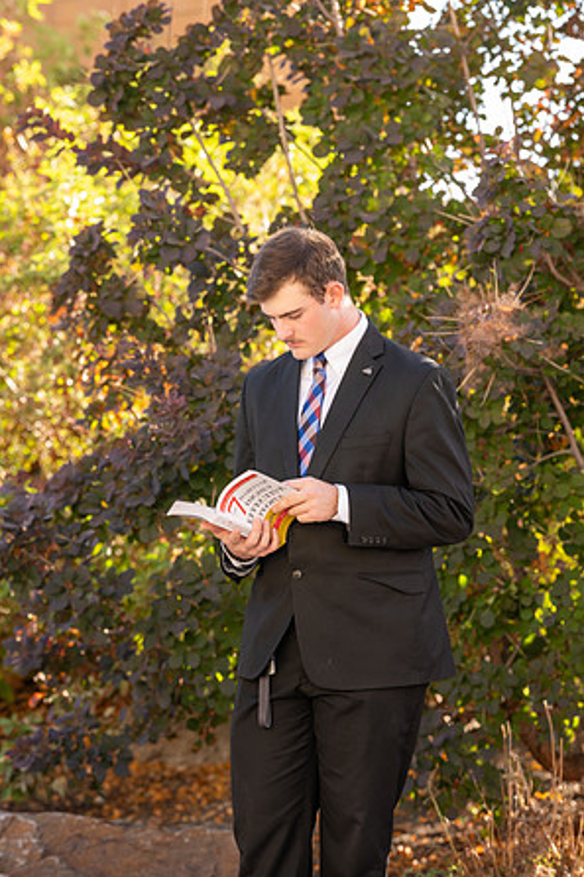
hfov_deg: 6.8
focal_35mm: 202
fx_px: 4919
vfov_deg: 10.2
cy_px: 438
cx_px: 291
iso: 100
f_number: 5.6
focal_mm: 200
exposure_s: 1/40
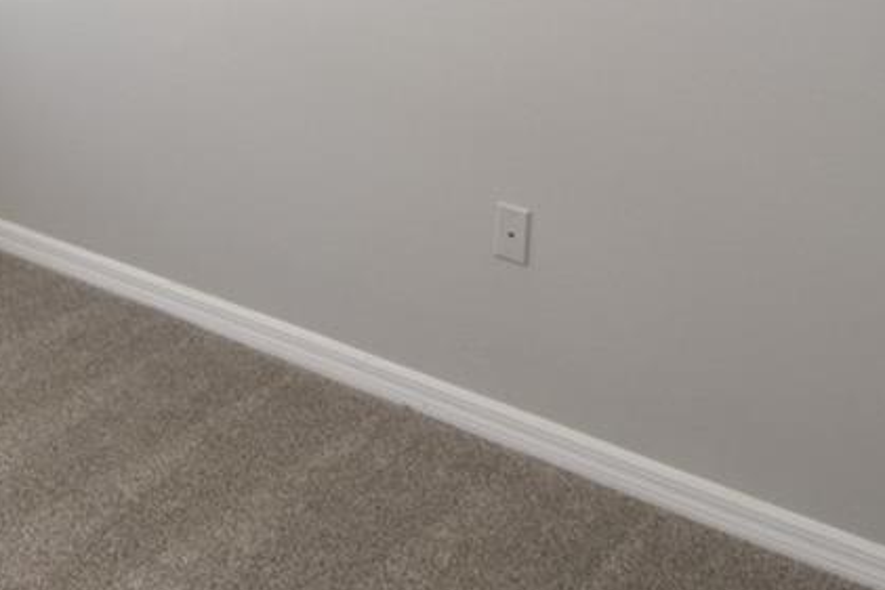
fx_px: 1402
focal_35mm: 57
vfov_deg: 20.6
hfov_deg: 32.9
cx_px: 53
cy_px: -273
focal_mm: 10
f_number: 4
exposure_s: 1/60
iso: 400
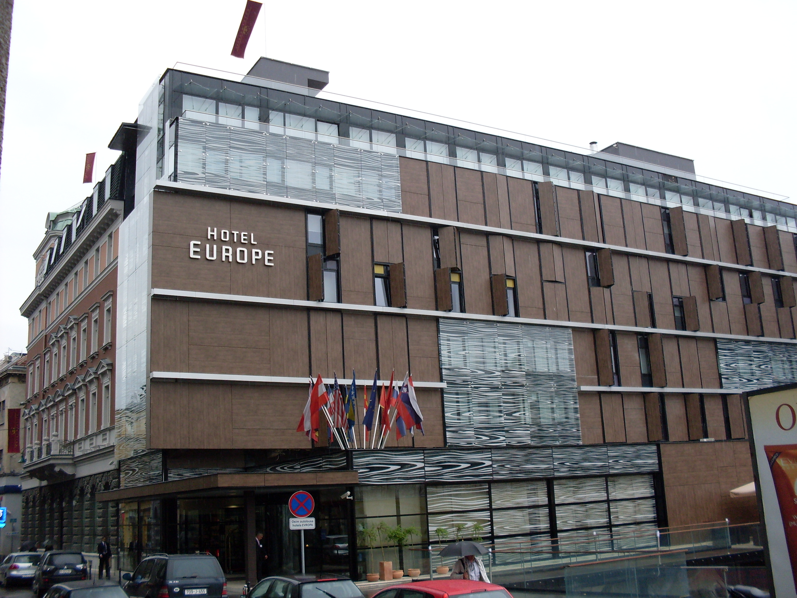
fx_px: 875
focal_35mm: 38
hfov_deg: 49.0
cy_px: 299
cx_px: 398
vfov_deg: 37.7
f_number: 2.8
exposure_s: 1/350
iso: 80
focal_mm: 6.3
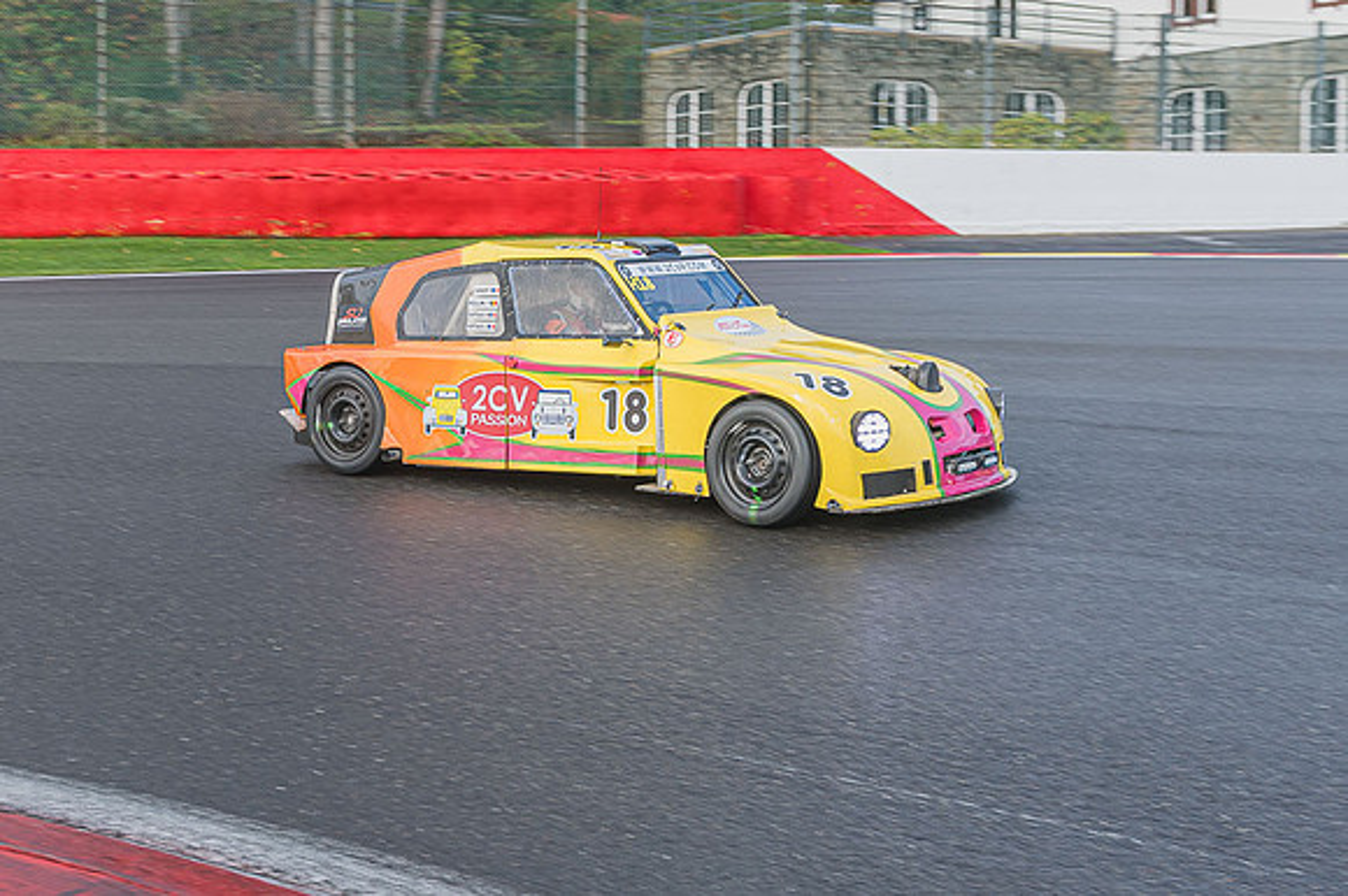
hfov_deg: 36.6
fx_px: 2025
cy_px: 348
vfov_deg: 24.9
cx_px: 503
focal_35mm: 54
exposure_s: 1/250
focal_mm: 32
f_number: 5.6
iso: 140
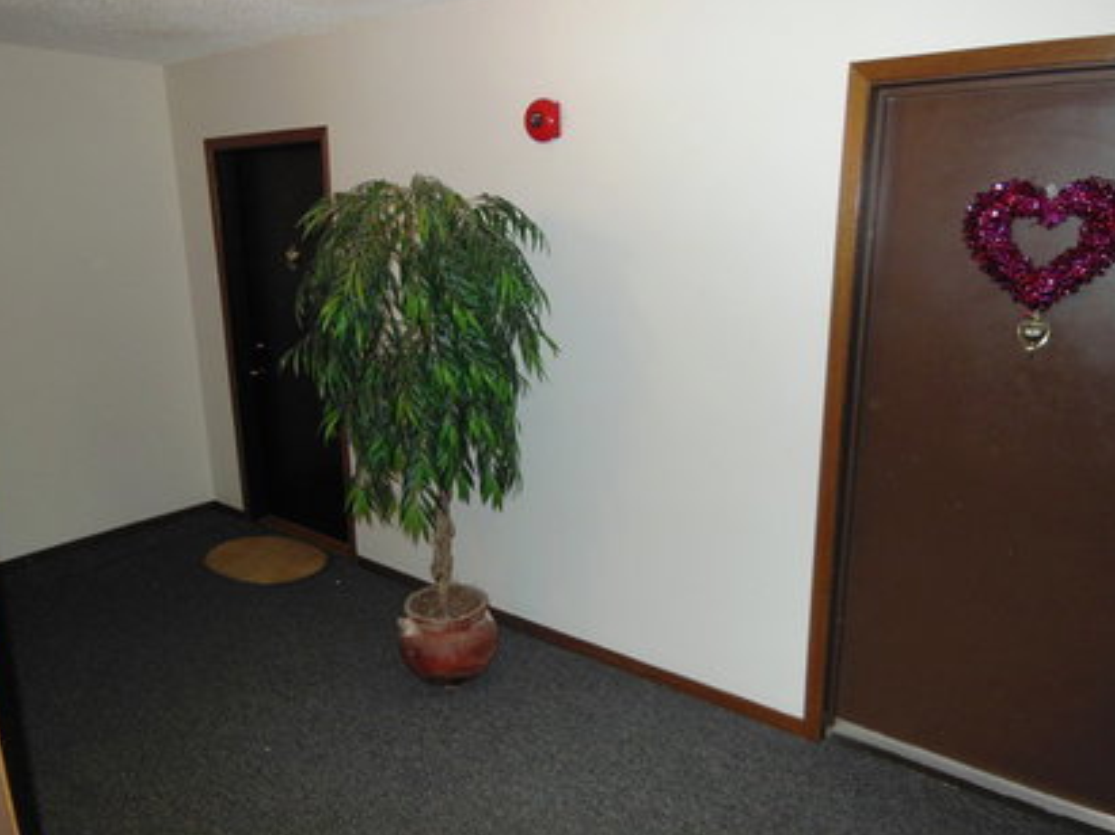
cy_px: 404
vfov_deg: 53.0
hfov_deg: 67.3
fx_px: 837
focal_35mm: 26
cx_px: 547
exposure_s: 1/25
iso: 250
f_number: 3.5
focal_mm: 4.5
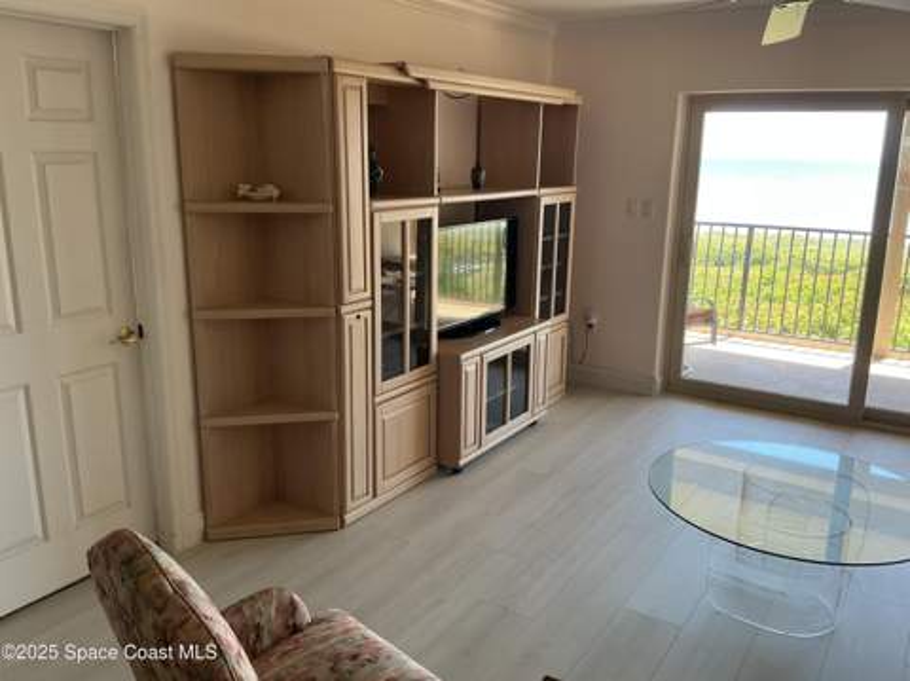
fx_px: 762
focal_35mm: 29
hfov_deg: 61.7
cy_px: 340
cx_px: 455
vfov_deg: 48.2
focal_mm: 3
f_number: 1.8
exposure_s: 1/120
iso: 50
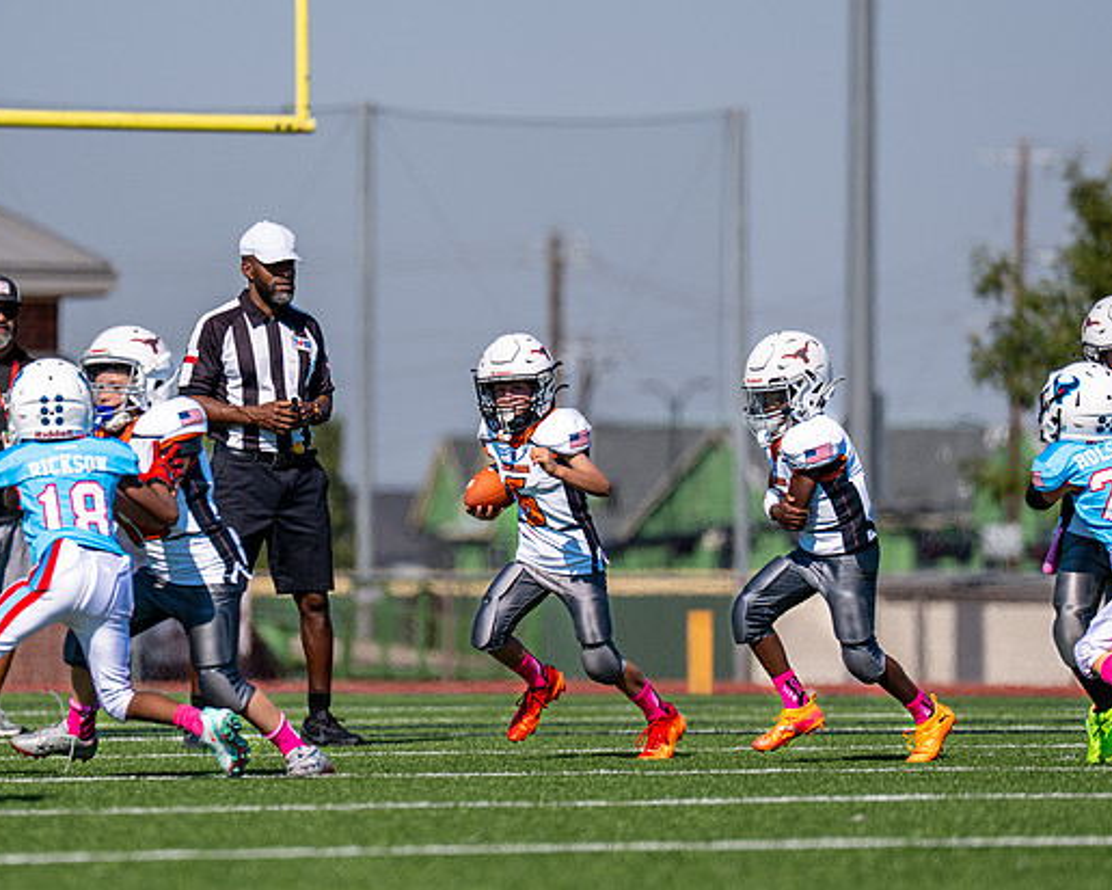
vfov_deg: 4.0
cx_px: 550
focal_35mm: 391
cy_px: 478
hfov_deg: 4.9
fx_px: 12868
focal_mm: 200
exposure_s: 1/3200
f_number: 2.8
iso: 100
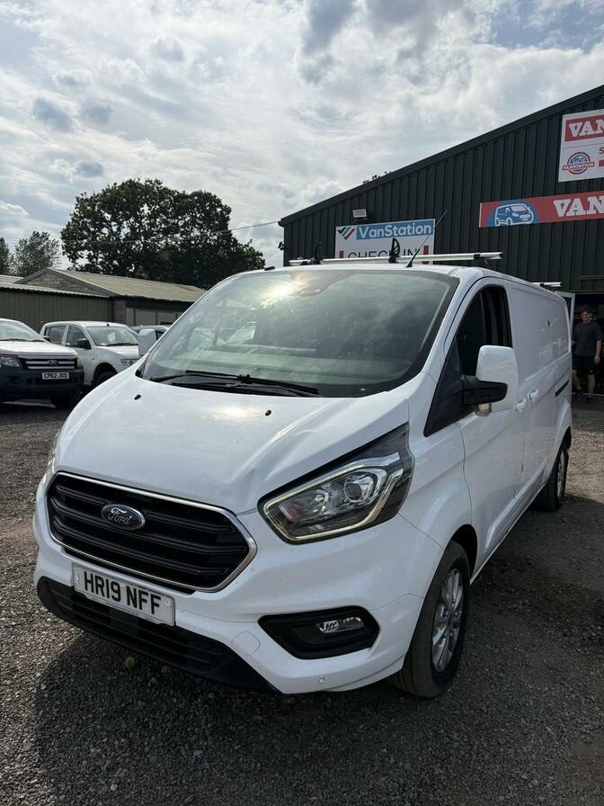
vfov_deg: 67.3
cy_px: 403
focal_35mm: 26
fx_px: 605
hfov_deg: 53.1
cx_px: 302
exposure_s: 1/6993
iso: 50
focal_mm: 5.96
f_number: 1.6
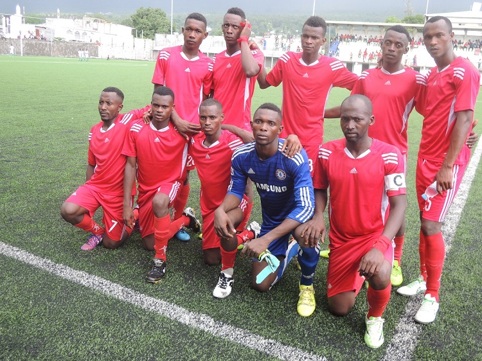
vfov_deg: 40.7
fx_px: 487
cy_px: 180
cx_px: 241
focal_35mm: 35
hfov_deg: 52.6
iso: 100
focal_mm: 6.3
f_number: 3.2
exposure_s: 1/160
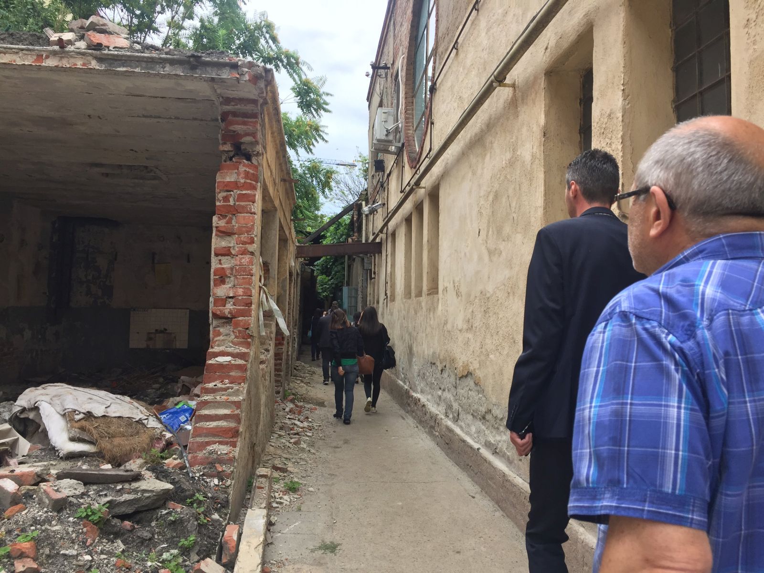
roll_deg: -2.4
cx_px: 382
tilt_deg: +3.3
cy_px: 286
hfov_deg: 61.7
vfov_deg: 48.2
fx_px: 640
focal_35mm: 29
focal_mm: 4.15
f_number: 2.2
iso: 32
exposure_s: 1/590
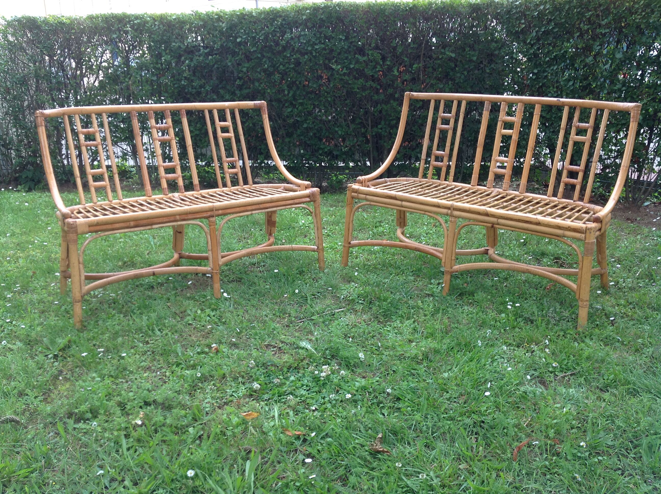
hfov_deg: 52.7
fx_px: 667
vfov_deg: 40.6
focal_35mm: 35
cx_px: 330
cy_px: 247
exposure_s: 1/145
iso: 80
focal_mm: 4.28
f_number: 2.4
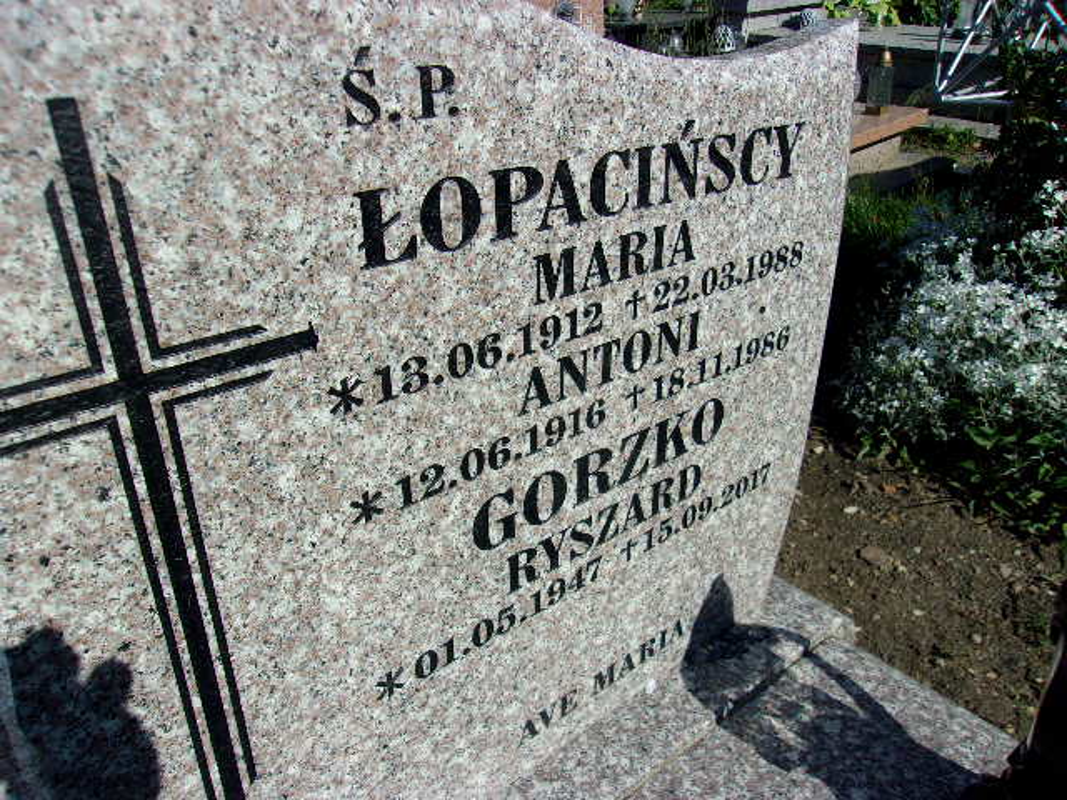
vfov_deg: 51.4
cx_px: 534
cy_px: 400
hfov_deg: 65.3
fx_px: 832
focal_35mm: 27
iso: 80
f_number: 10.4
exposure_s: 1/170
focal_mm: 4.9
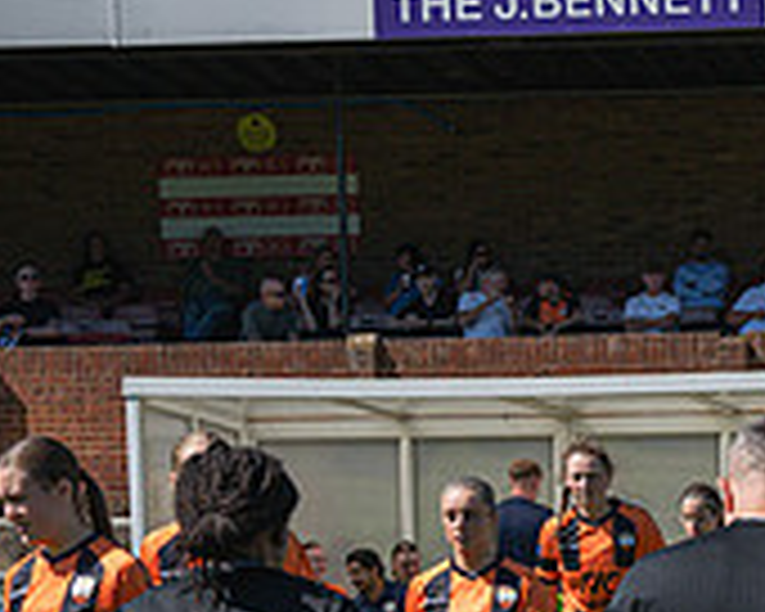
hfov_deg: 12.8
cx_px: 1182
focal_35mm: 142
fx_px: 3215
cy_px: 737
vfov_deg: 10.7
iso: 400
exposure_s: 1/2500
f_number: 5
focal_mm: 35
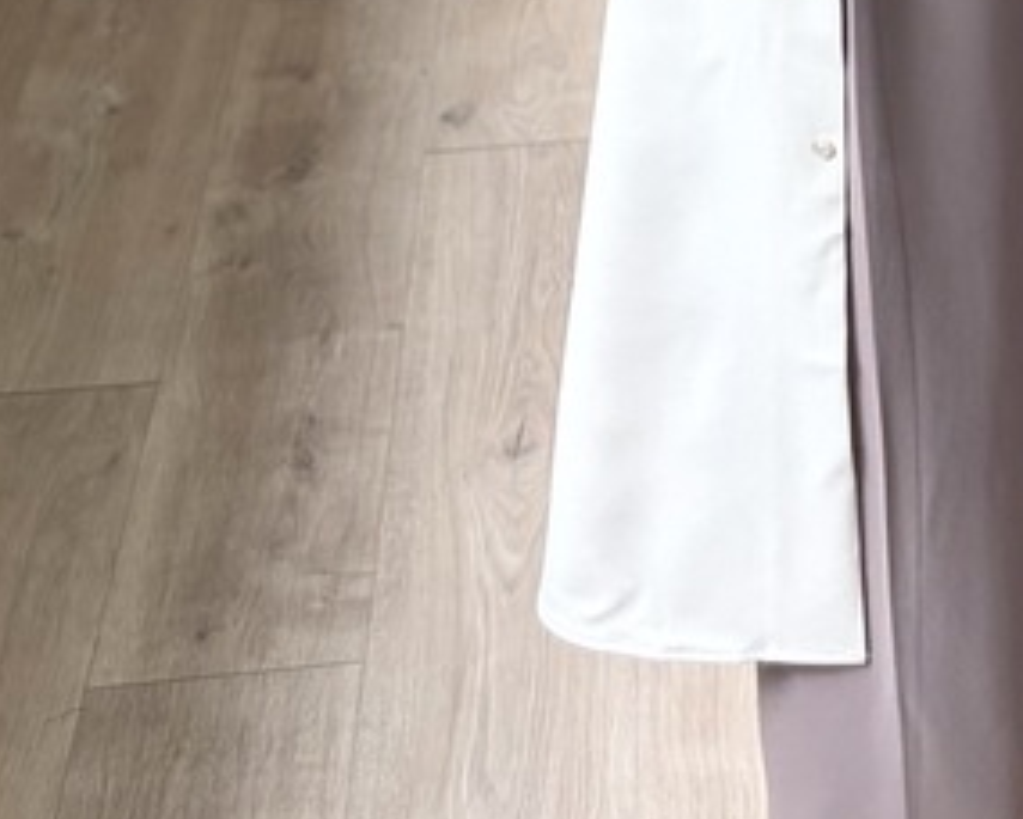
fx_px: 2695
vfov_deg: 14.9
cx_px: 1095
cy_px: -672
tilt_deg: -10.0
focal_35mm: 89
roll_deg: +0.7
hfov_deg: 20.6
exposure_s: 1/121
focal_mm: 5.96
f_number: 1.6
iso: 100
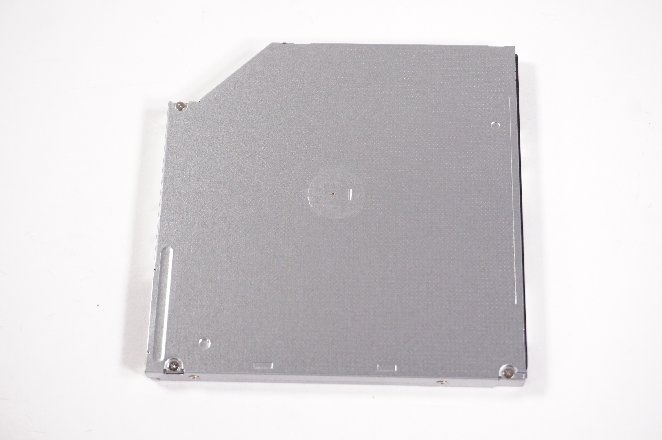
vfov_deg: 21.0
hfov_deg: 31.2
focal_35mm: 64
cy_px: 220
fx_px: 1185
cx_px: 331
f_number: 5.6
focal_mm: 43
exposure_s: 1/160
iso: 640
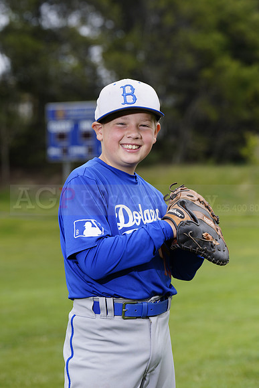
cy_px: 194
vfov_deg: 13.6
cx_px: 130
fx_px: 1628
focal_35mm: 151
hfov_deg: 9.1
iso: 100
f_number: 6.3
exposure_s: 1/250
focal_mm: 151
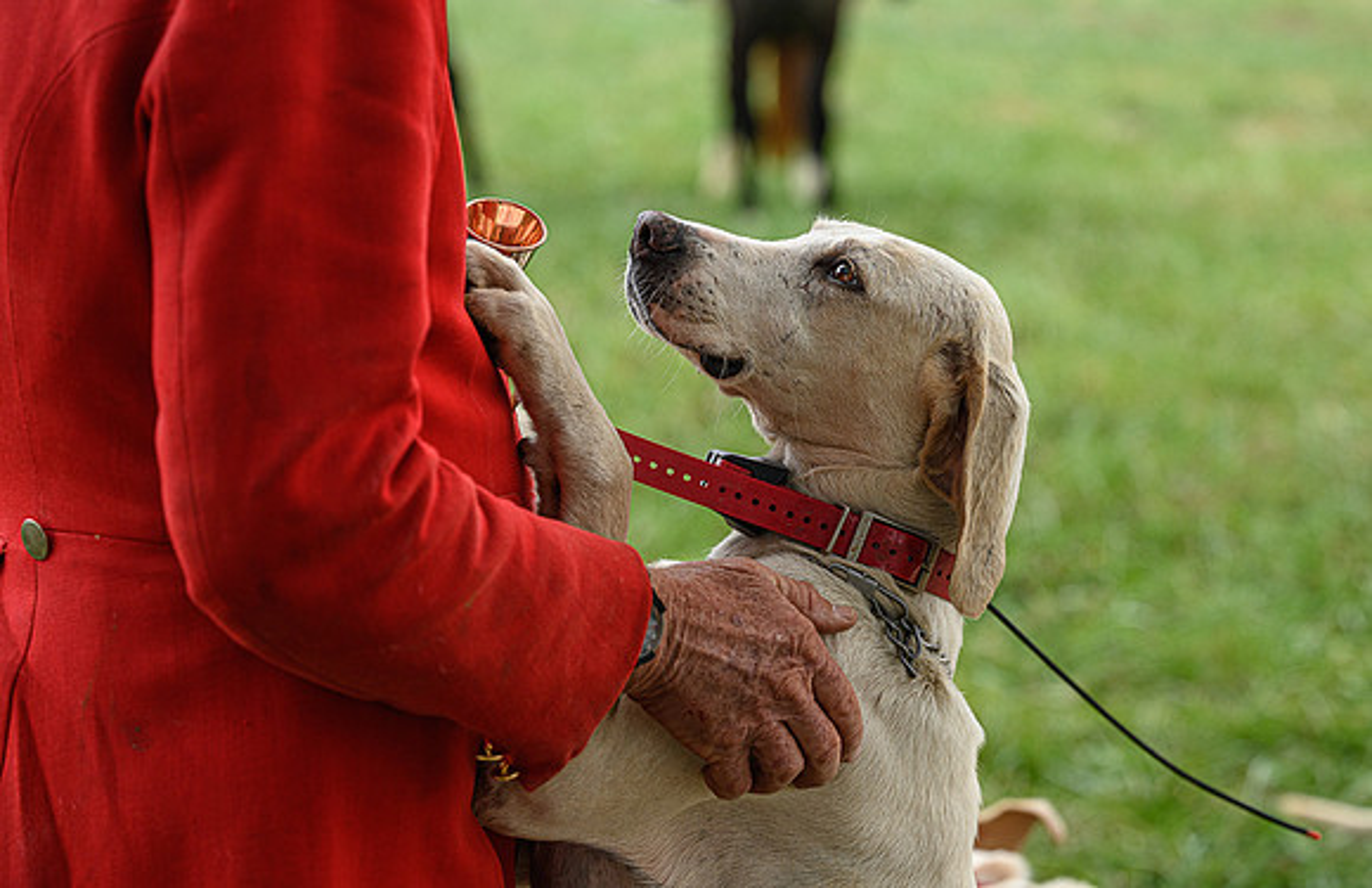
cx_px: 791
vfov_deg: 13.9
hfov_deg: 21.3
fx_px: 3646
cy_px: 361
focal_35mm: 97
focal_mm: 83
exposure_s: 1/320
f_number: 3.5
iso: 400
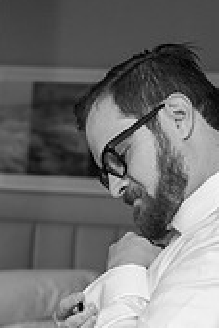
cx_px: 131
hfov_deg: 7.5
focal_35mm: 184
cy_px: 295
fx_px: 1679
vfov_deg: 11.1
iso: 800
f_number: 4
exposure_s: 1/200
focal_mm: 70
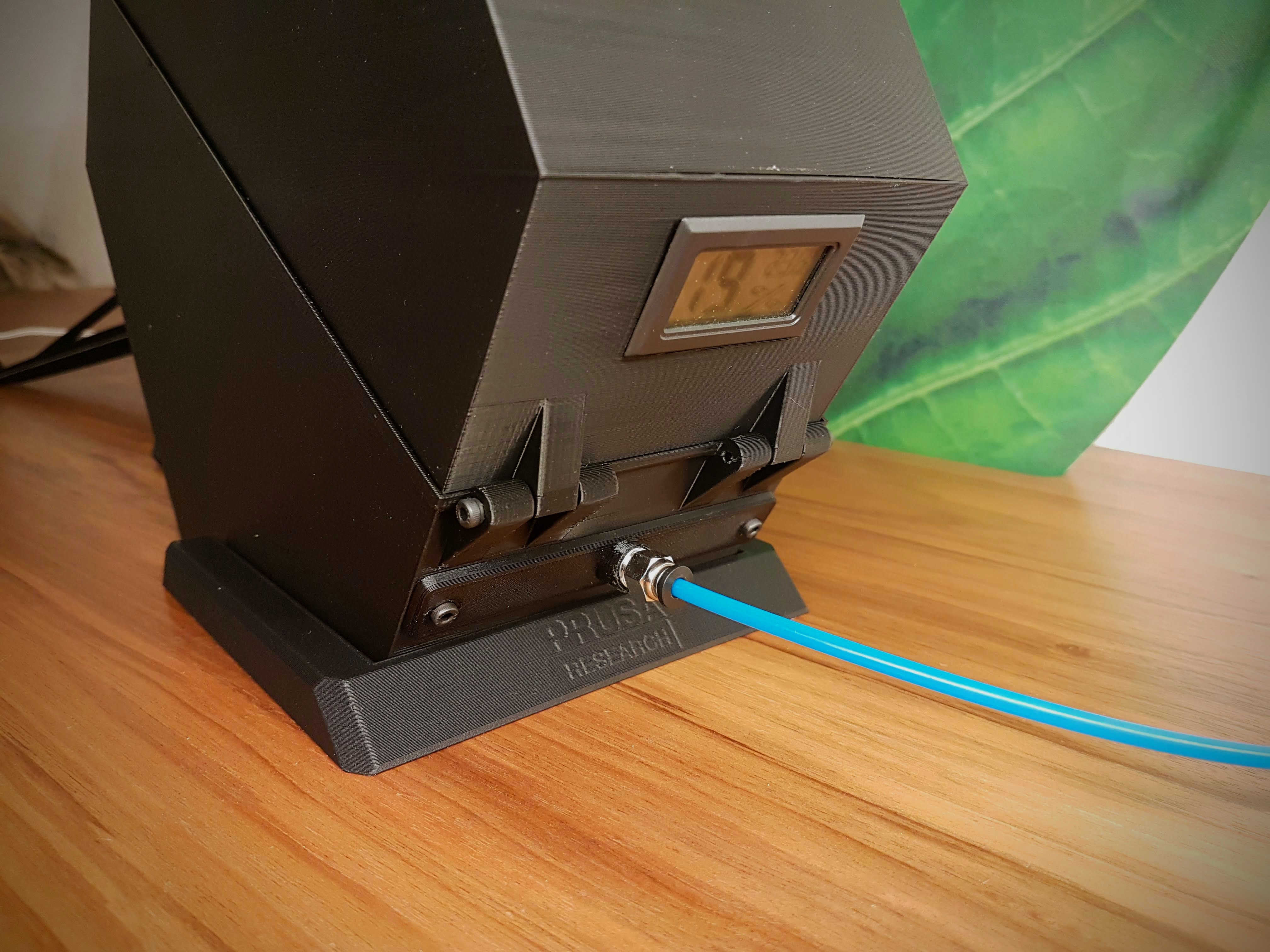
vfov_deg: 53.1
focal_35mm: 26
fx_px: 954
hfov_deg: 67.3
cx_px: 635
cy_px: 476
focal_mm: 4.2
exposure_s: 1/33
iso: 160
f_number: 1.7
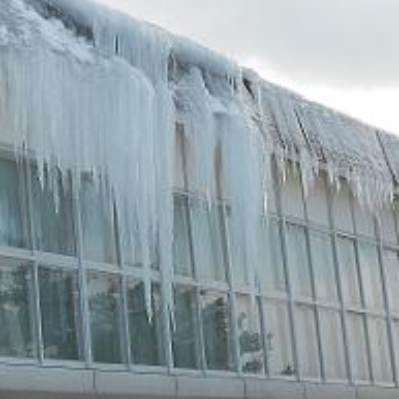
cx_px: 134
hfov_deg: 18.1
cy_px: 293
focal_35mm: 96
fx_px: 1252
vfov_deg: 18.0
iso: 80
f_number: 4.2
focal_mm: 7.7
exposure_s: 1/500
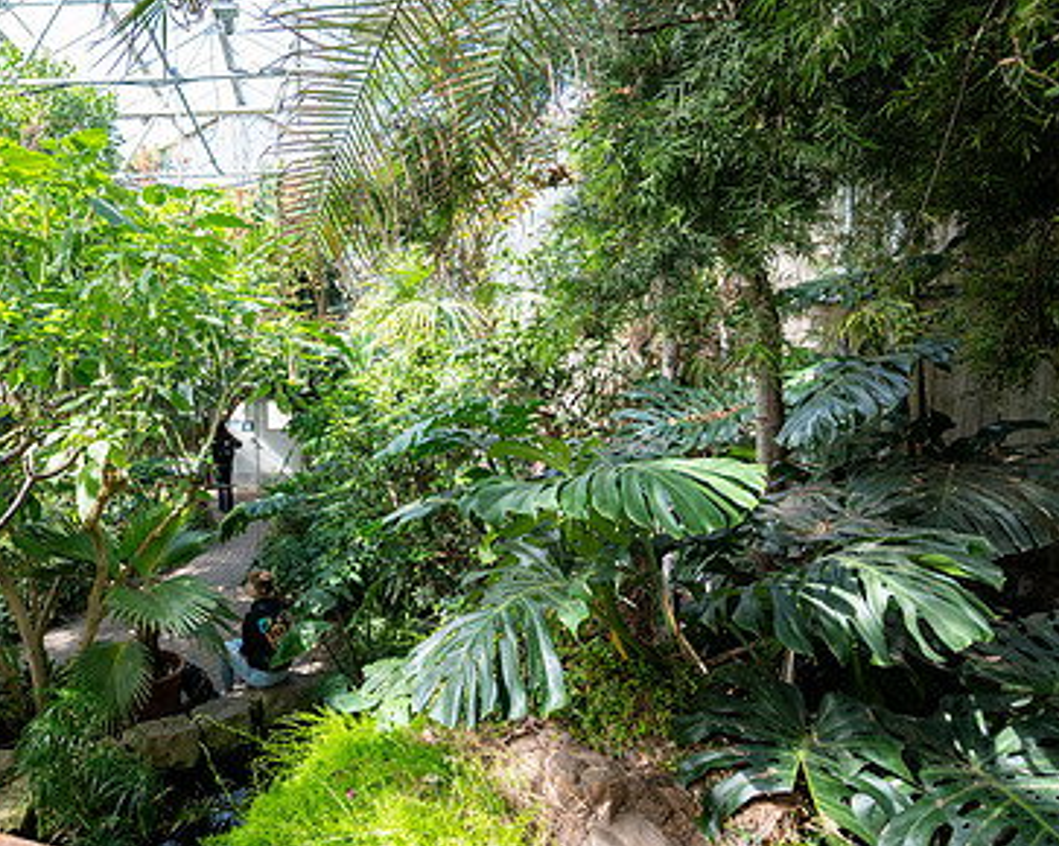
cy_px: 413
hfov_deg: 72.8
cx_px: 277
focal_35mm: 21
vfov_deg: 65.5
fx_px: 658
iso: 200
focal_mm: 14
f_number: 4
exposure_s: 1/160
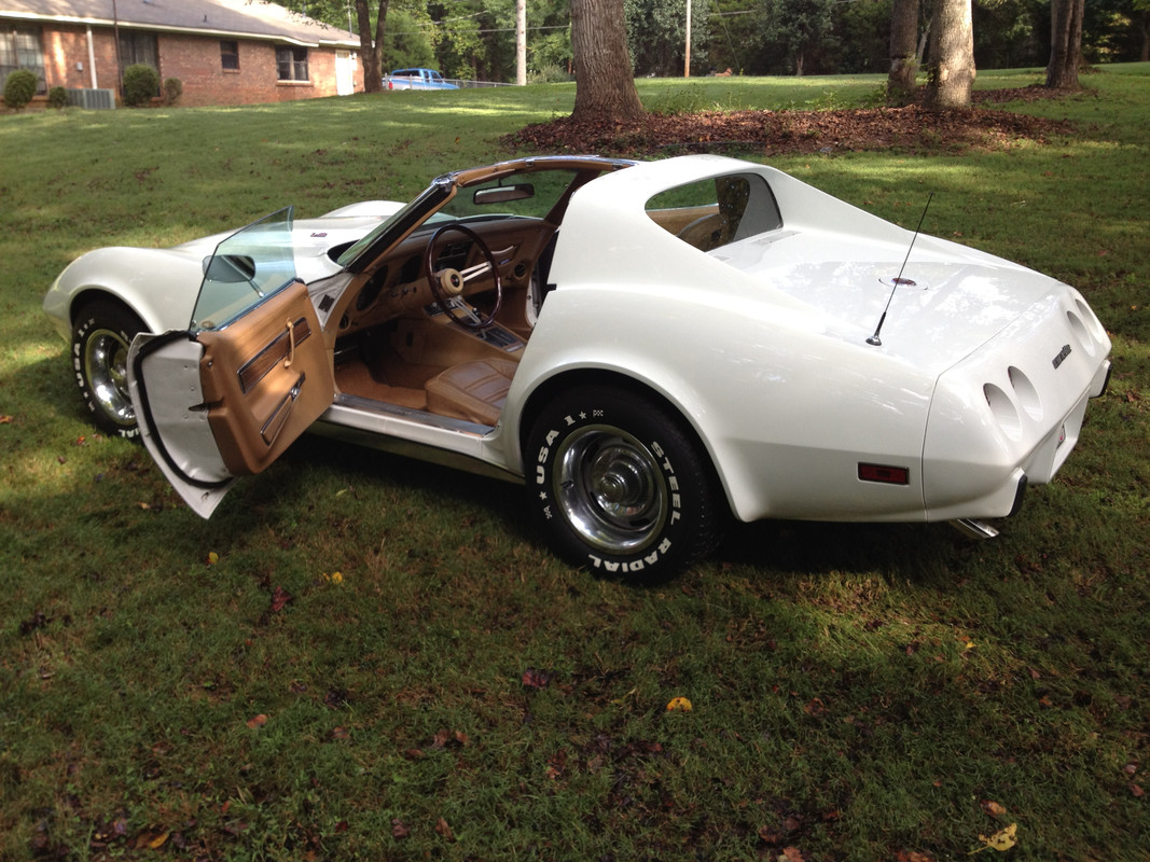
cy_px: 431
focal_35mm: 35
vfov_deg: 40.7
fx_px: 1163
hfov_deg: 52.6
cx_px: 575
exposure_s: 1/120
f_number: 2.4
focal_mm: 4.28
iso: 64
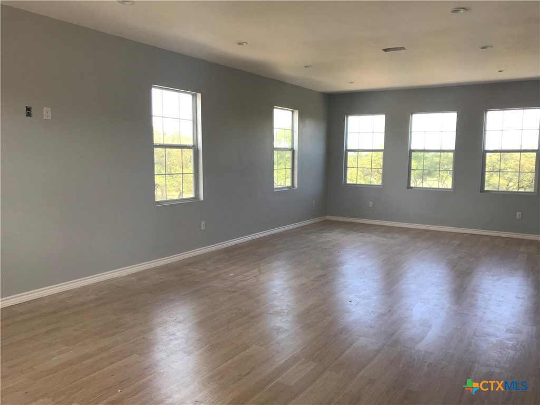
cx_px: 270
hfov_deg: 63.4
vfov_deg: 49.7
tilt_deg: -5.1
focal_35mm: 28
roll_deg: -0.3
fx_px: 437
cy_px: 202
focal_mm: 3.99
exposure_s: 1/147
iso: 20
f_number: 1.8
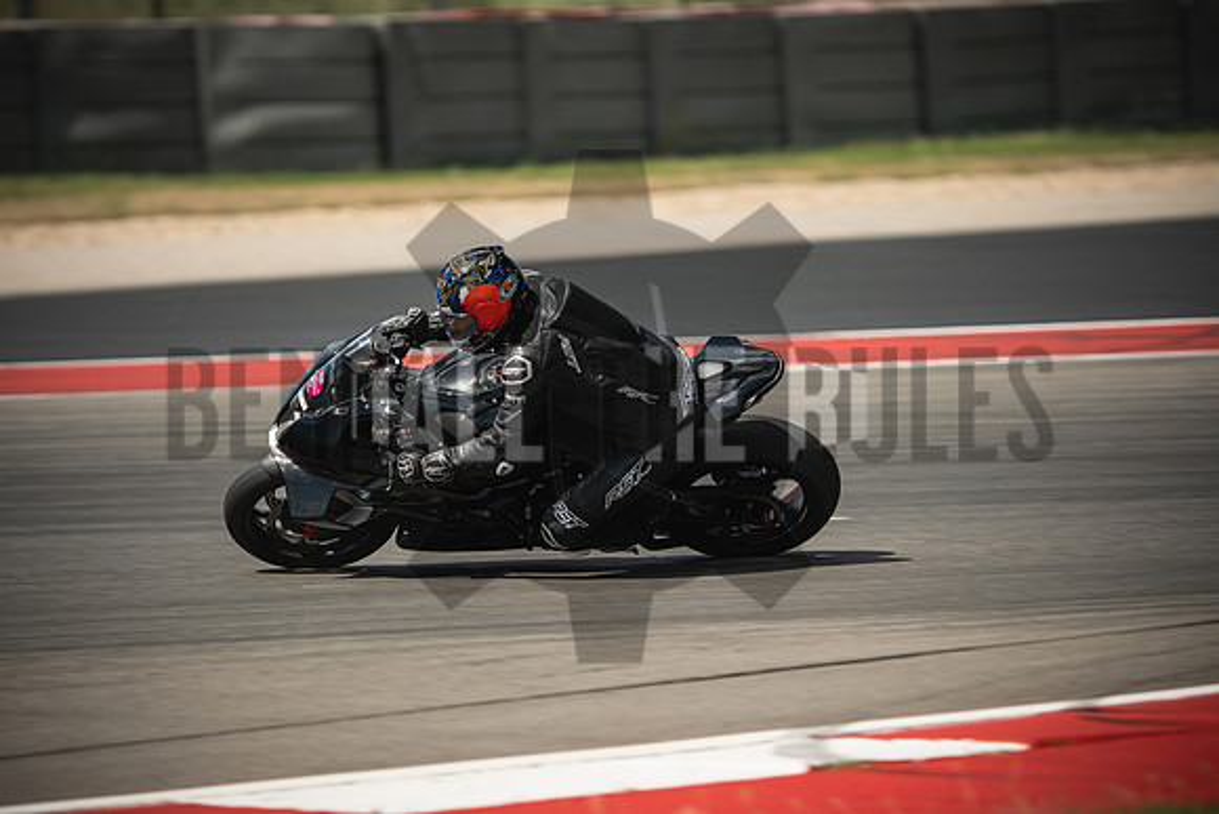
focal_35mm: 300
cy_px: 407
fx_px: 10160
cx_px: 610
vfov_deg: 4.6
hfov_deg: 6.9
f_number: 2
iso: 320
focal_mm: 200
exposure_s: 1/400
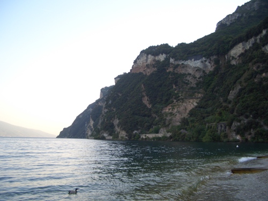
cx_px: 134
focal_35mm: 35
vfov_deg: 40.7
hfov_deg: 52.6
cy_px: 100
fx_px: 271
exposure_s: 1/160
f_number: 2.6
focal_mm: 5.8
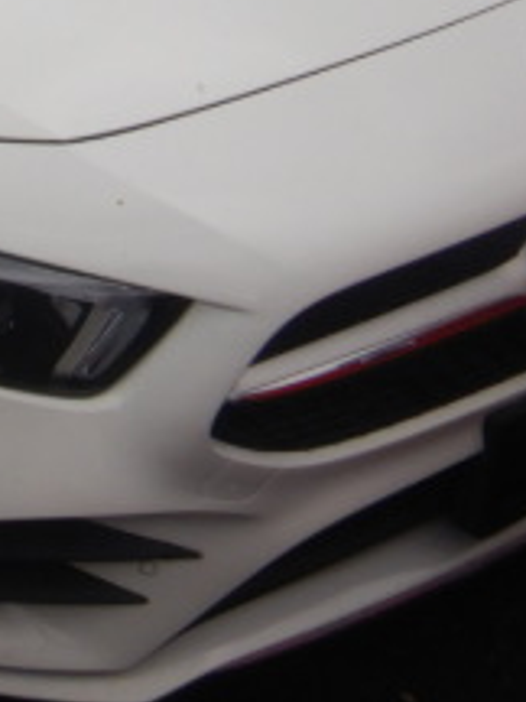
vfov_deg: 26.0
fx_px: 1438
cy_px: 0
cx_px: -81
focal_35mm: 71
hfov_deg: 19.7
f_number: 2.8
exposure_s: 1/640
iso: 125
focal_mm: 4.3
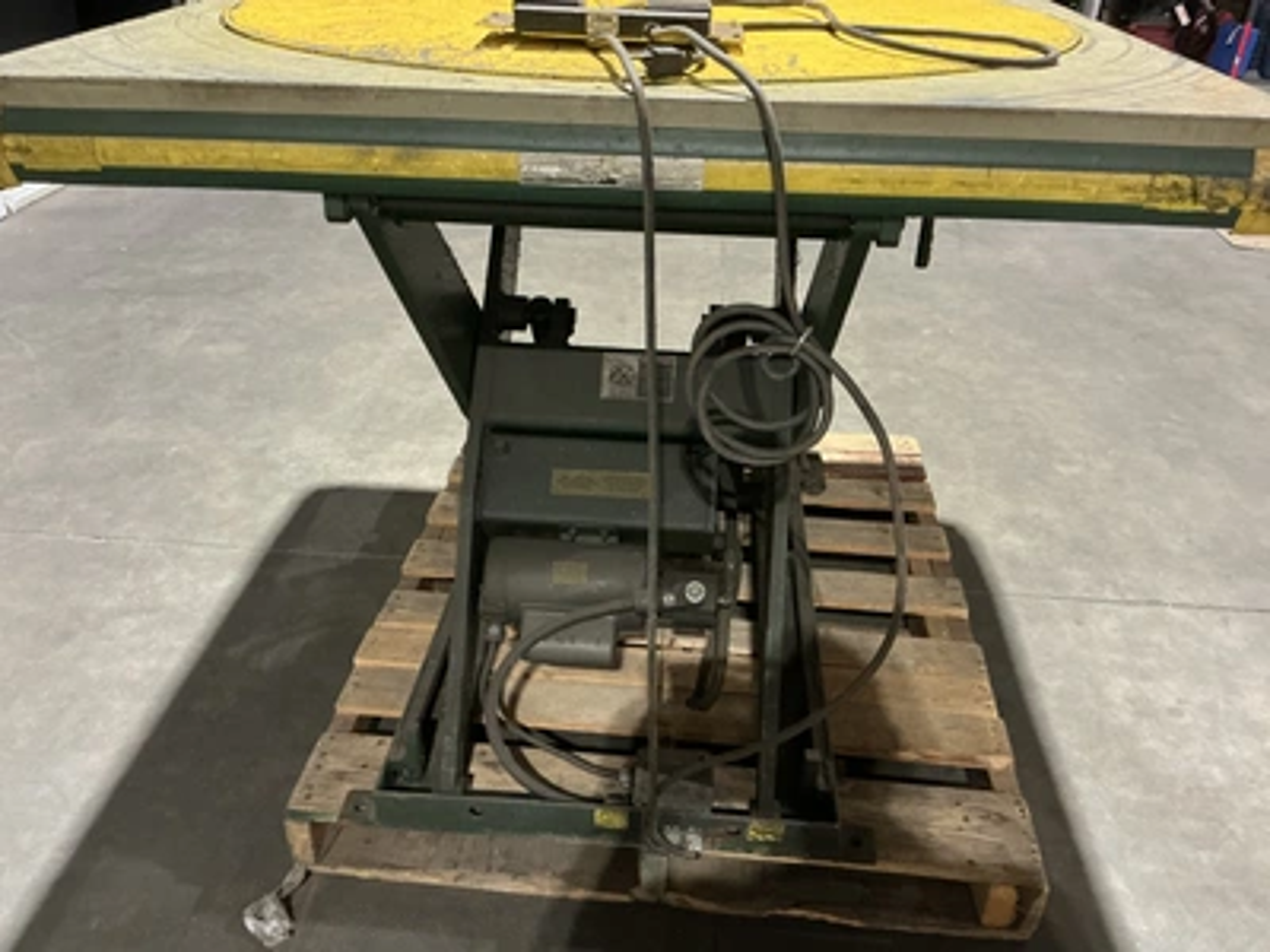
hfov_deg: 63.4
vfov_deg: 49.7
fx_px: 1027
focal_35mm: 28
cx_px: 635
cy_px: 476
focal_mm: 3
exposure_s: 1/38
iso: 320
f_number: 1.8
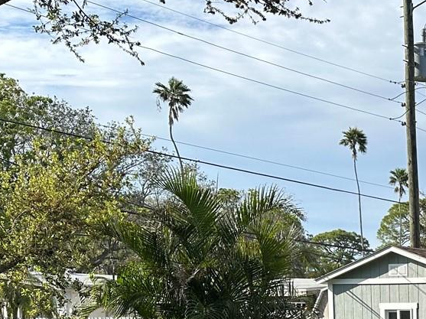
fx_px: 849
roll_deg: -0.6
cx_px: 554
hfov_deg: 24.6
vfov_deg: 19.6
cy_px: 415
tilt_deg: -5.9
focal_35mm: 69
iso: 80
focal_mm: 6.86
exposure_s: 1/3597
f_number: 1.78
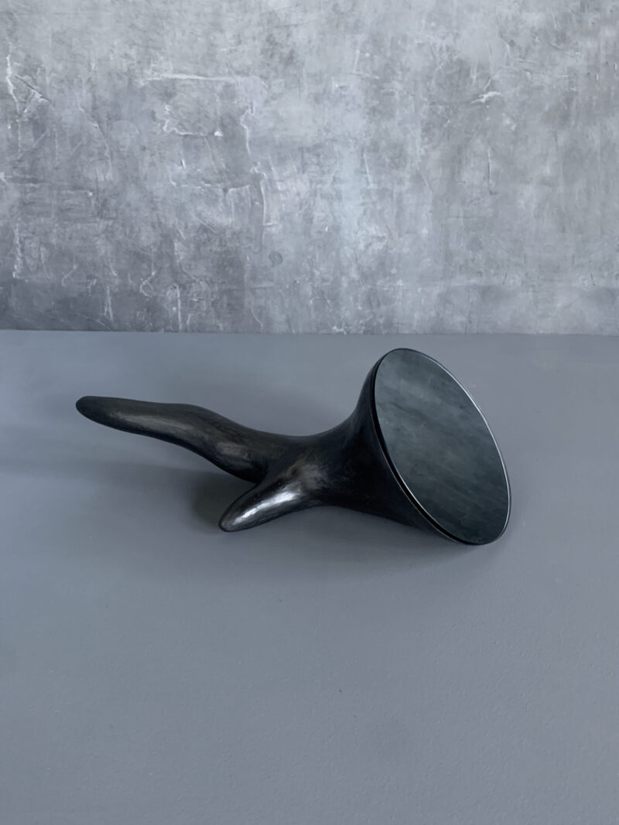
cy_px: 412
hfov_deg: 53.1
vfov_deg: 67.3
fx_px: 620
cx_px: 310
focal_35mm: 26
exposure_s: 1/42
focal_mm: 4.25
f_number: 1.8
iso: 400
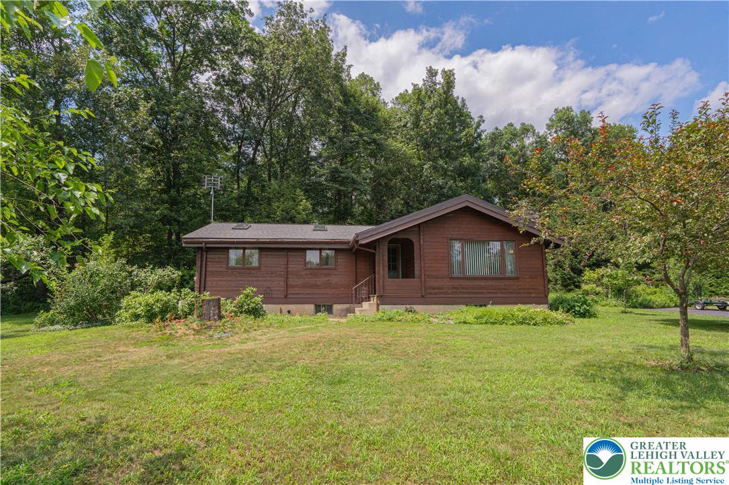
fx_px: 344
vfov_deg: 70.4
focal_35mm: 17
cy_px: 242
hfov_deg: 93.3
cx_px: 364
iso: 320
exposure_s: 1/2500
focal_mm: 17
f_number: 9
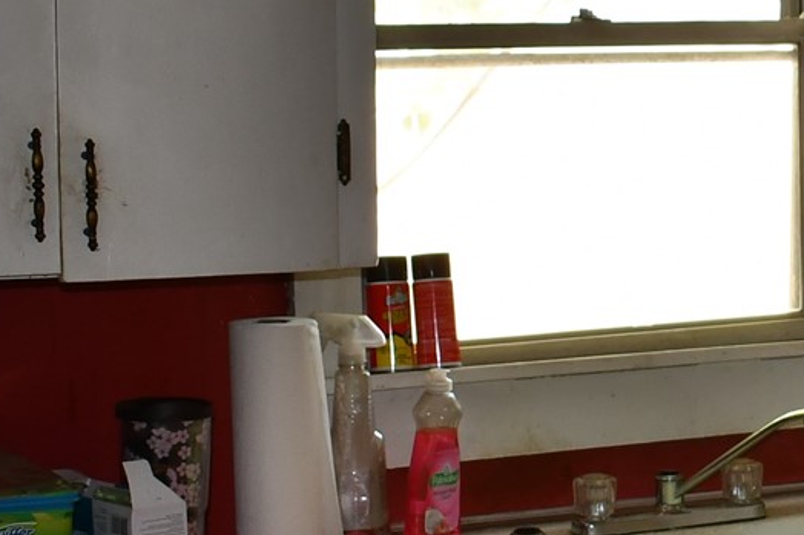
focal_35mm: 112
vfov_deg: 12.2
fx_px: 2500
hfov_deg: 17.6
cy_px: 336
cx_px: 910
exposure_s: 1/100
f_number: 3.5
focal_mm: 18
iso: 400
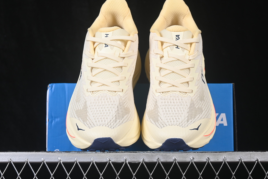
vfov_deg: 16.5
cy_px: 90
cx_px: 144
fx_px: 618
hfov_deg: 24.5
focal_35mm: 83
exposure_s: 1/80
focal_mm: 50
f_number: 8
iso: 160
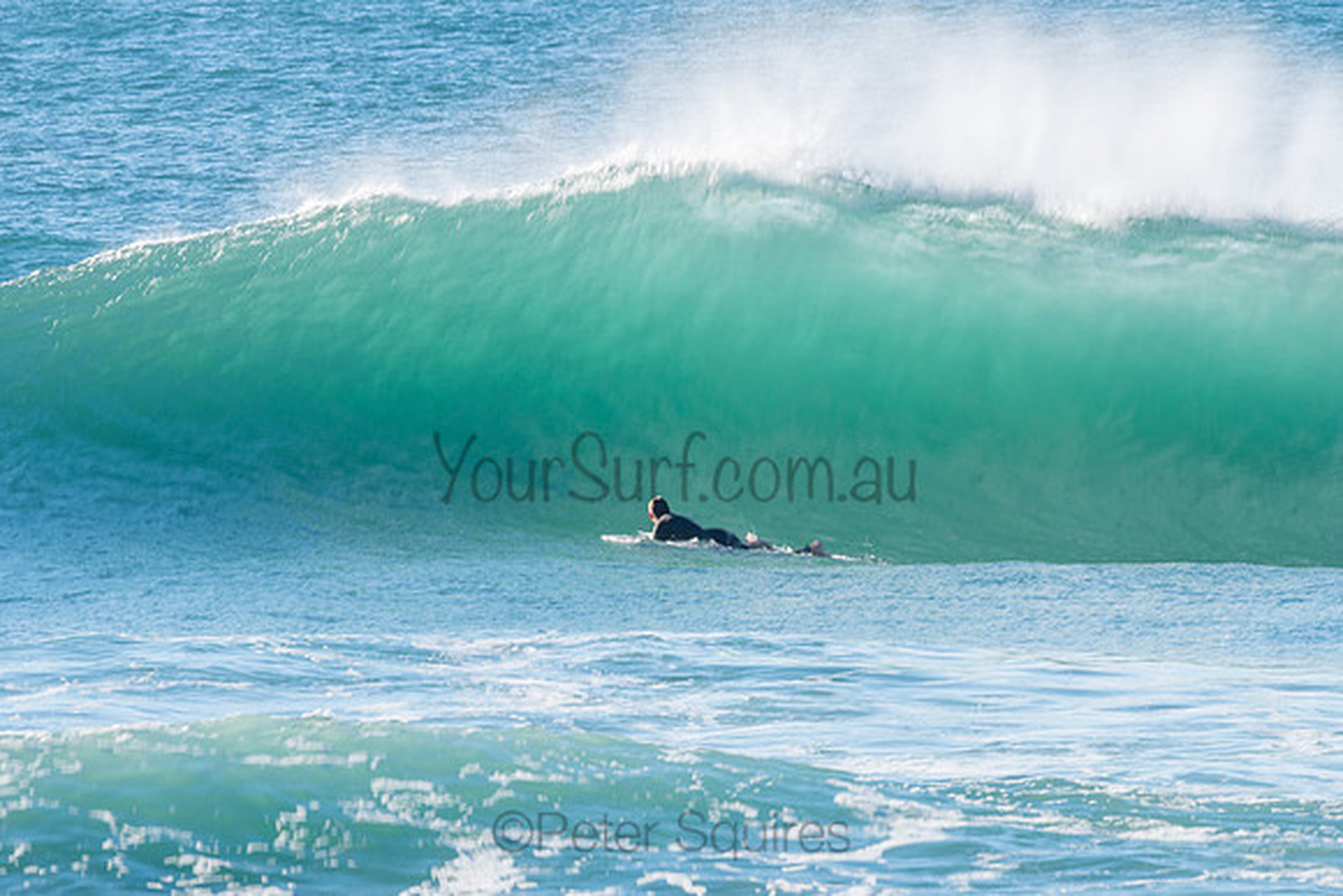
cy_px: 448
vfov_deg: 2.2
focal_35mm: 612
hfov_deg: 3.4
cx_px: 672
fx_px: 22850
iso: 64
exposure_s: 1/30
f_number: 20
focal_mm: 500
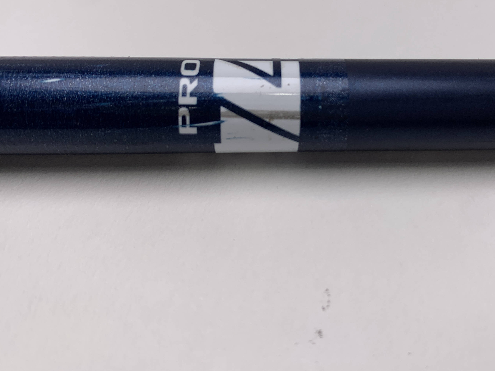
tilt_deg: -48.0
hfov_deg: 47.5
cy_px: 94
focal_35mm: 39
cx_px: 303
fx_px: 558
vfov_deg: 36.0
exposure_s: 1/322
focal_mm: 4.25
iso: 25
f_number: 1.8
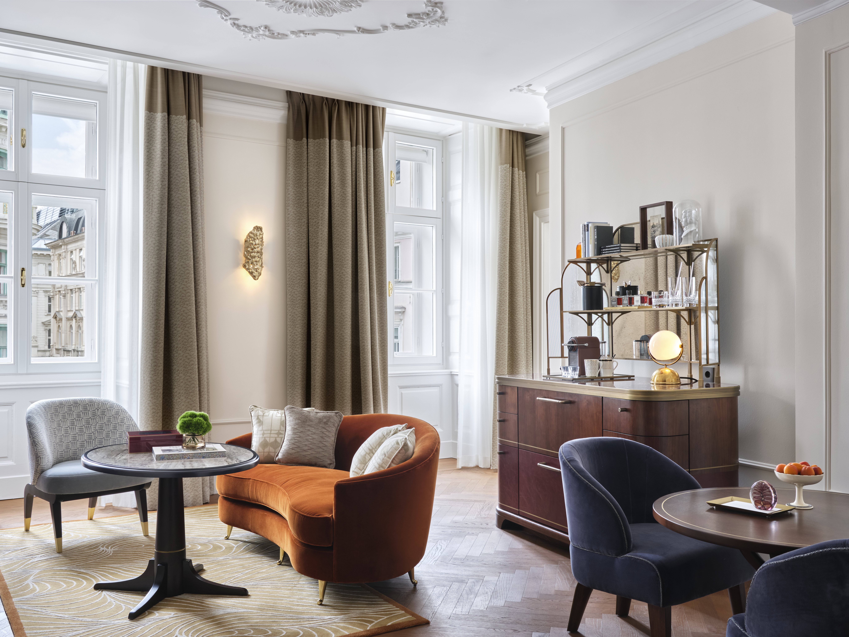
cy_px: 318
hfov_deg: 56.8
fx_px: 785
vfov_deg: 44.2
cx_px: 424
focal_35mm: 32
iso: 400
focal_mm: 40.3
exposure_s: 1/60
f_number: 16
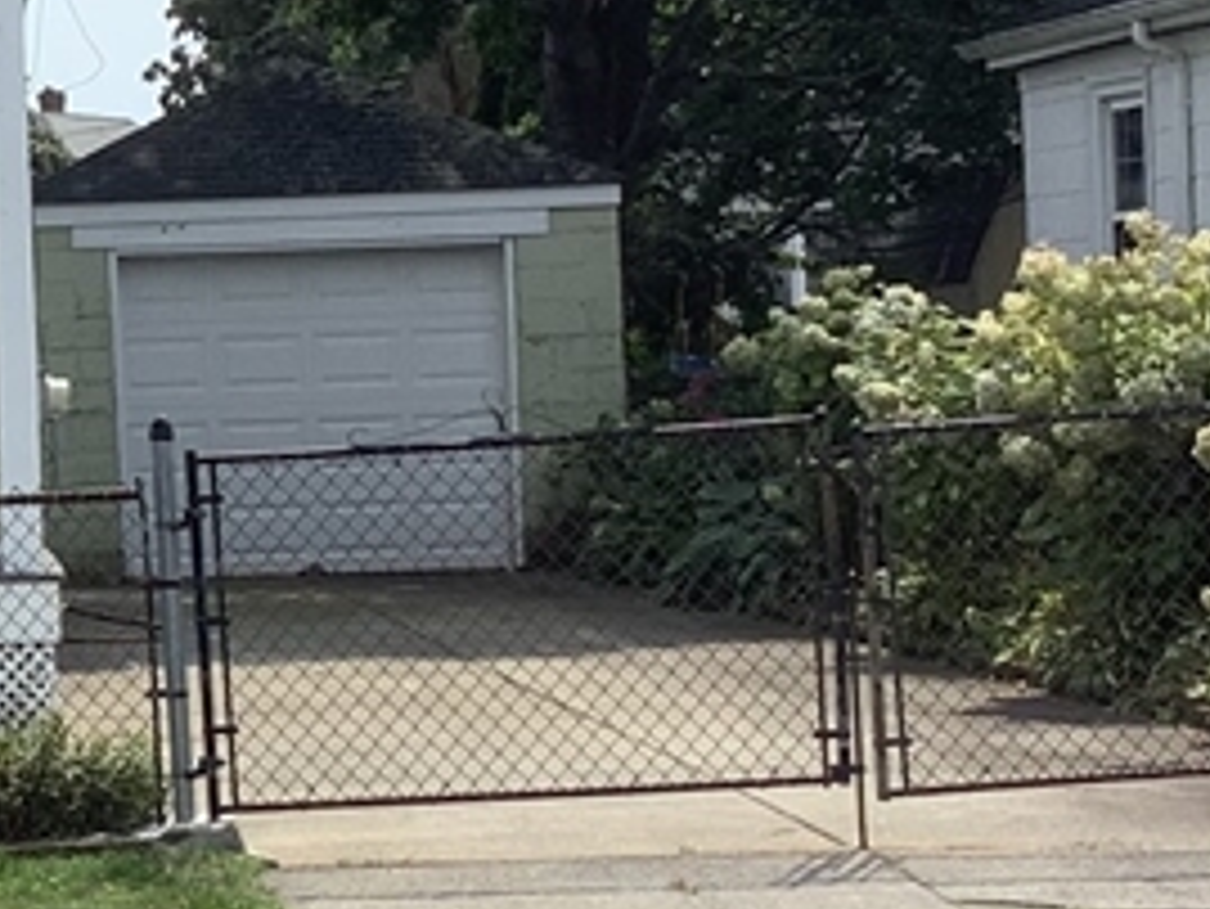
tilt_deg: -0.9
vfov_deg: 12.6
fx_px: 4127
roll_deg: +2.3
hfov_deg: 15.5
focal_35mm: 118
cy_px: 320
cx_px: -540
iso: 25
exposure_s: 1/1072
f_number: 2.4
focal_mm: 3.3
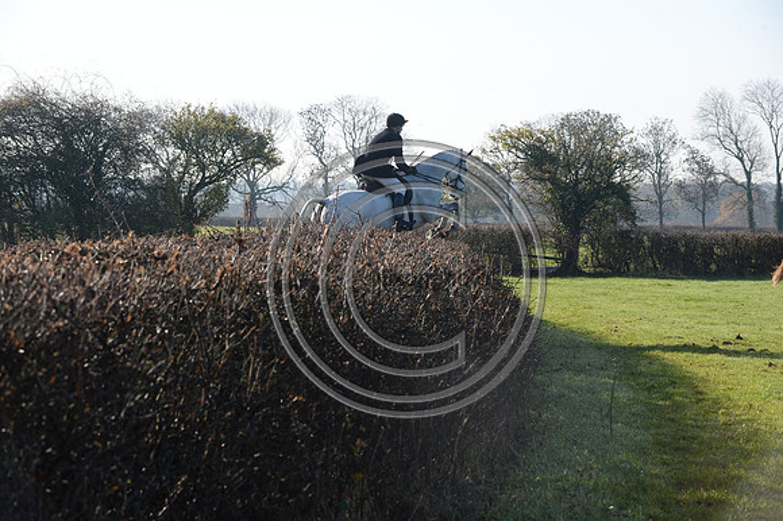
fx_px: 2521
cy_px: 260
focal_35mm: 116
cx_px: 392
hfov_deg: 17.7
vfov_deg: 11.8
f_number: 7.1
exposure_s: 1/1250
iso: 1000
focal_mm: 116
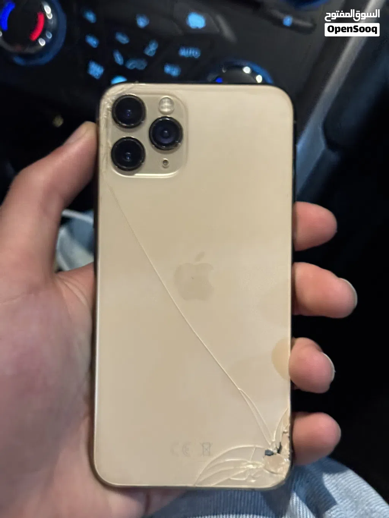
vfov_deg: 39.7
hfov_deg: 30.3
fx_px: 719
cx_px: 194
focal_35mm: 48
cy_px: 259
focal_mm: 6.76
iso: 500
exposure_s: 1/33
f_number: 1.78
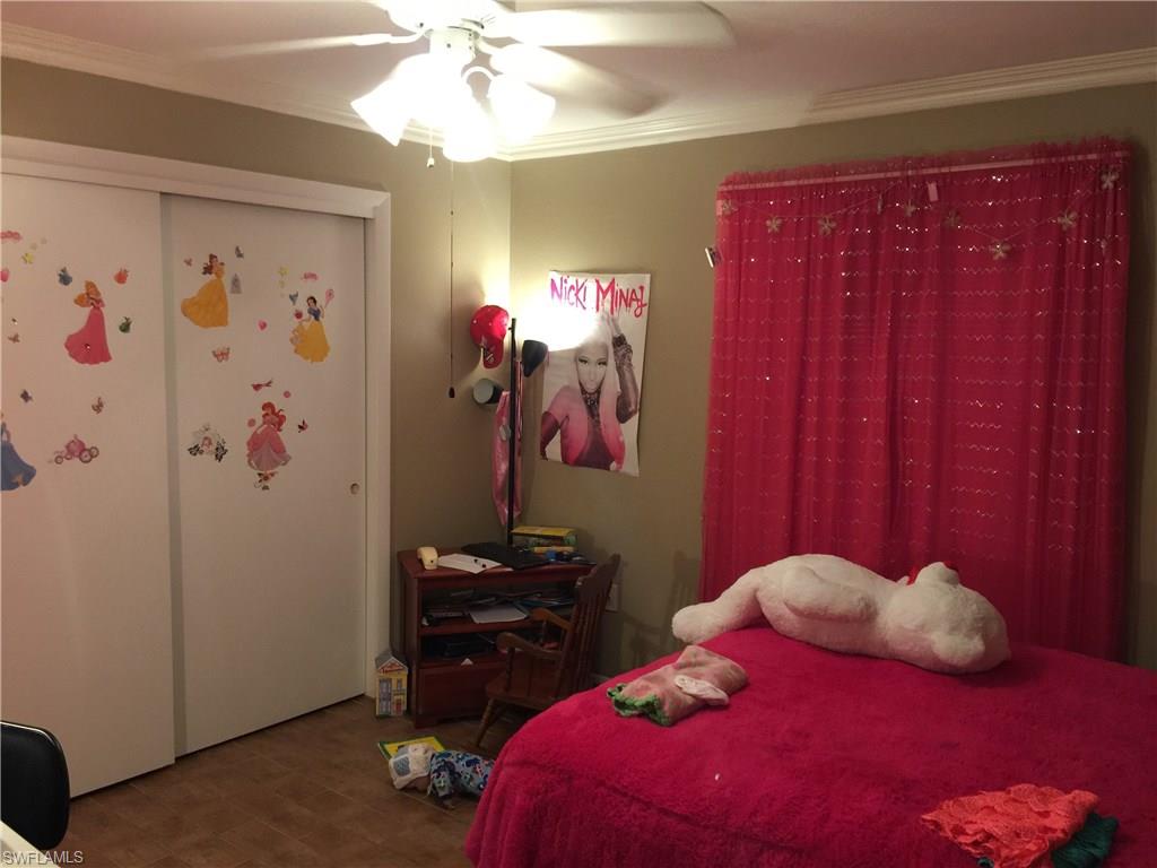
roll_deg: -1.5
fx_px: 969
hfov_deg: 61.7
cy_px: 434
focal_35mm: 29
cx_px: 578
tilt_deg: -6.6
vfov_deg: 48.2
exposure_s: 1/15
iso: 100
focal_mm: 4.15
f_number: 2.2
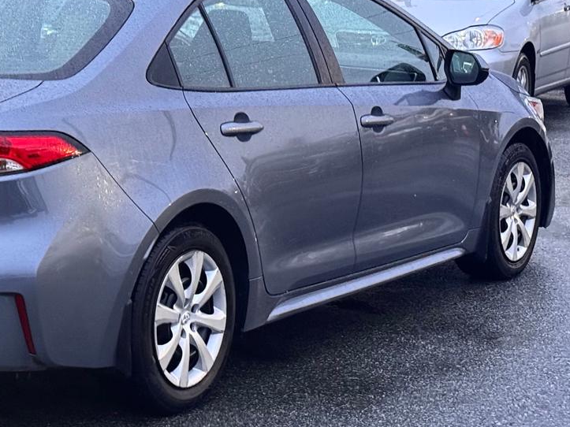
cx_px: 82
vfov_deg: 17.4
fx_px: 1399
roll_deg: -0.9
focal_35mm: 85
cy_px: 181
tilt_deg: -4.6
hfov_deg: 22.6
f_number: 1.78
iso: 800
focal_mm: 6.76
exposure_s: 1/27
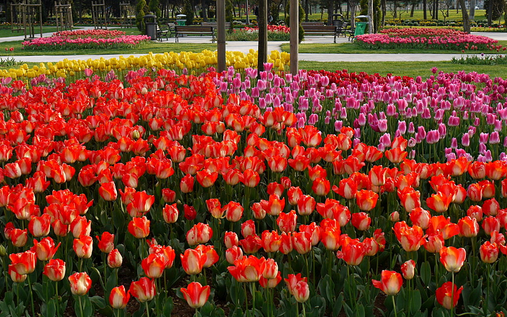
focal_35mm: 49
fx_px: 677
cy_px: 158
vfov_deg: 26.3
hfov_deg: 41.1
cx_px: 253
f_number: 6.3
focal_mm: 23
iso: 100
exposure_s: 1/100
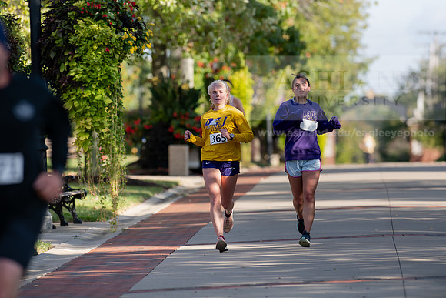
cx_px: 223
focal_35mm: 300
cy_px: 149
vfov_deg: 4.6
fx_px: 3717
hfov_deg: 6.9
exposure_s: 1/500
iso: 200
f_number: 4.5
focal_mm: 300
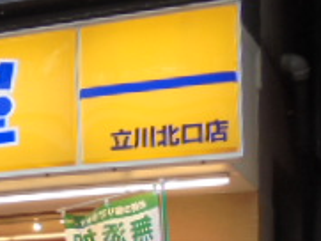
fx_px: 854
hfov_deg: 19.1
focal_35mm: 92
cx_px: -138
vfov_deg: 14.9
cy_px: 365
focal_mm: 4.6
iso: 100
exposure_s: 1/50
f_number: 3.5
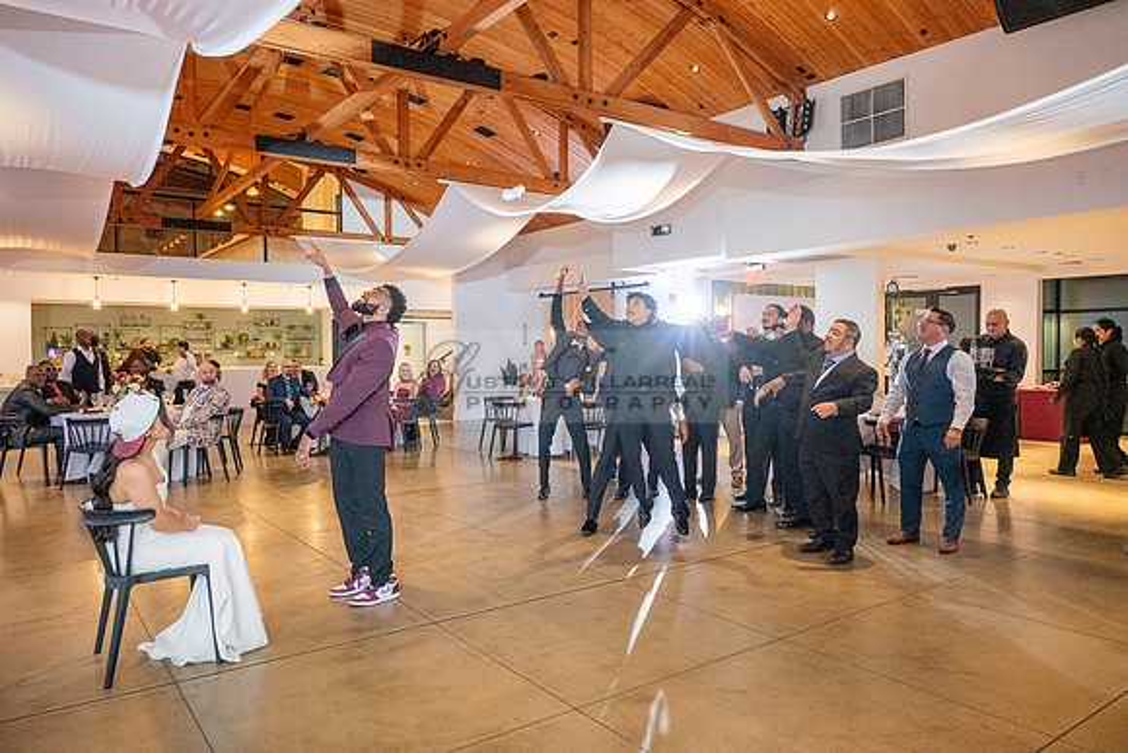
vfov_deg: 49.6
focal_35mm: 26
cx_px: 564
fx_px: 815
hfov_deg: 69.4
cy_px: 376
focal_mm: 26
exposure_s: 1/200
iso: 3200
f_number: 4
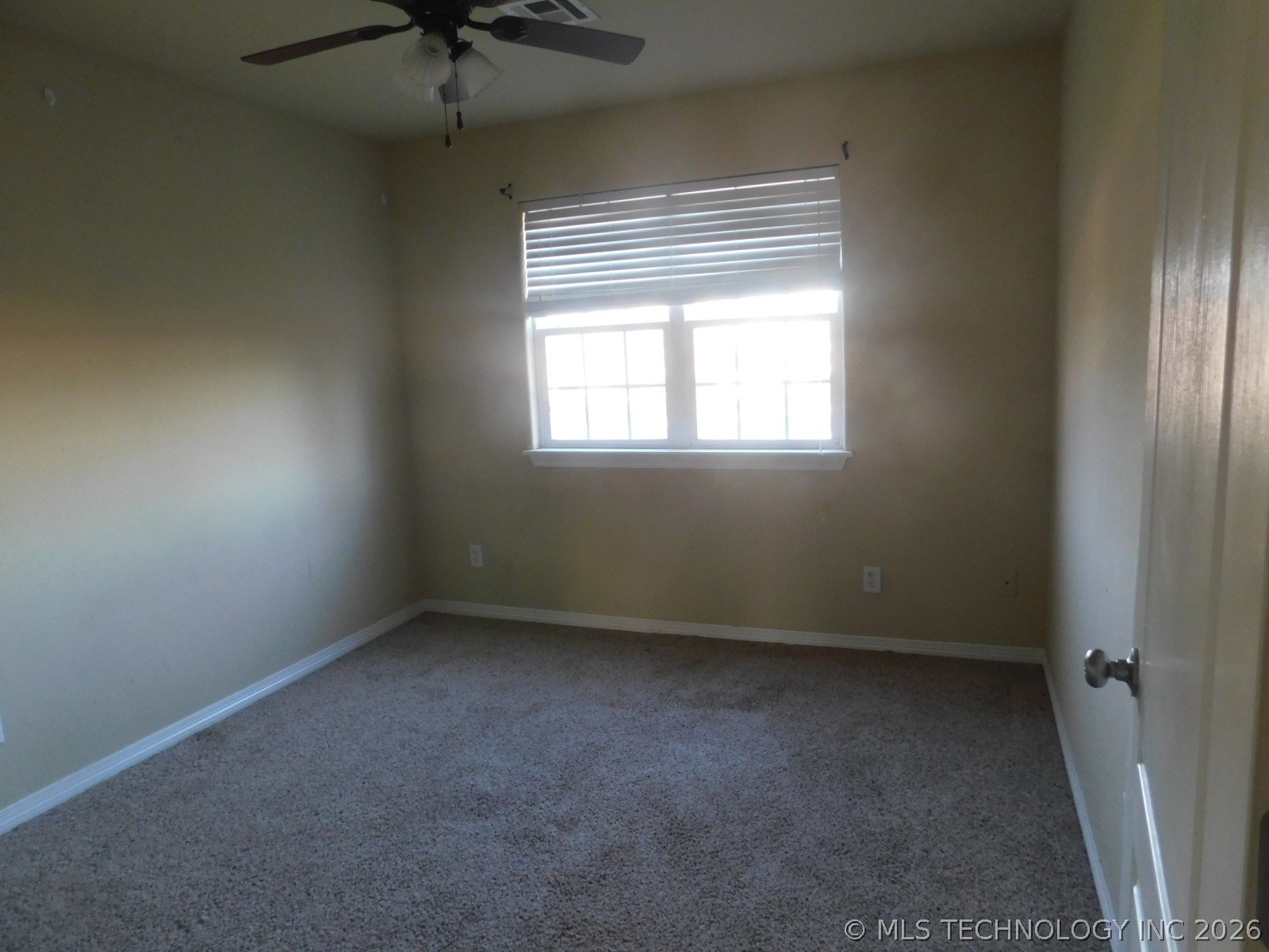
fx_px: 843
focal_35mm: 23
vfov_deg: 58.9
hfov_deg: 73.9
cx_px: 634
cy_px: 476
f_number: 3
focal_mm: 4
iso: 280
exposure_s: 1/30
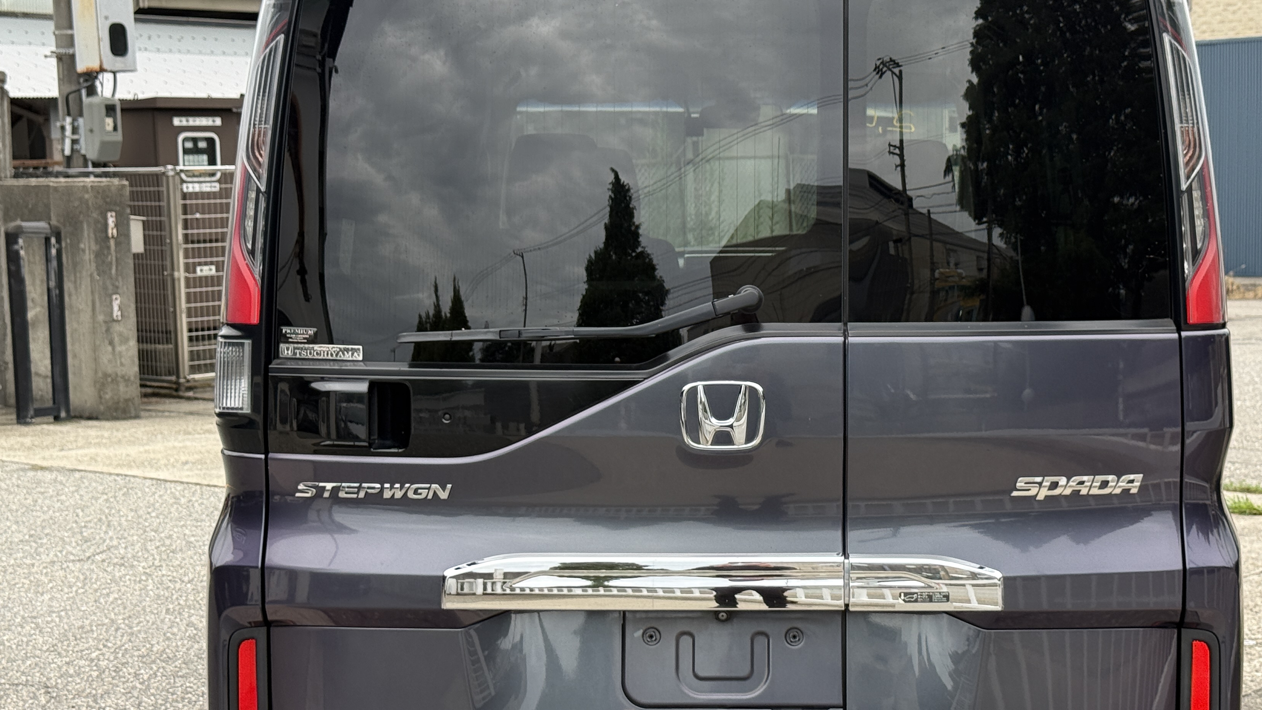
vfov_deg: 18.8
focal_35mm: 64
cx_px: 727
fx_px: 2142
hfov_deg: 32.8
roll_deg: +1.3
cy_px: 407
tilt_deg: -6.0
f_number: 1.78
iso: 80
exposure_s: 1/620
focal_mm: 6.76
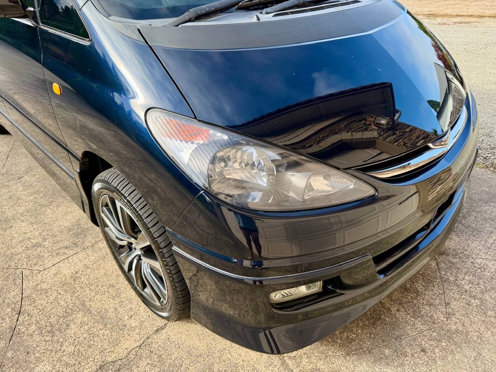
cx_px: 248
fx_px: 344
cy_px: 186
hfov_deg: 71.6
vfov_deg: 56.8
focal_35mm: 24
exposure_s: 1/868
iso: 100
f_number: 1.78
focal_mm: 6.76
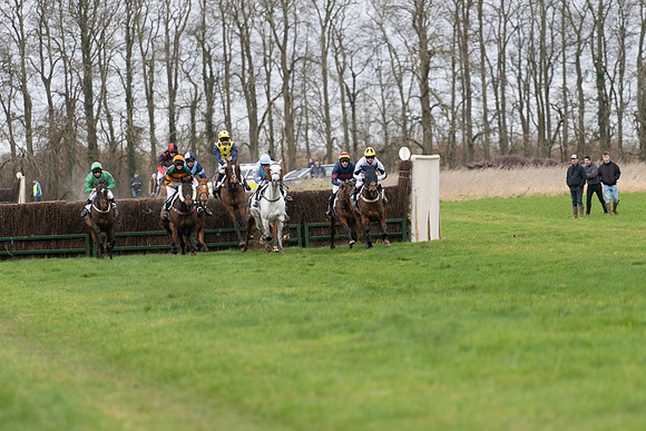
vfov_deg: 3.3
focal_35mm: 420
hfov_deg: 4.9
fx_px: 7538
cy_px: 216
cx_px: 323
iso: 500
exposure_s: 1/1250
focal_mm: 280
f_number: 4
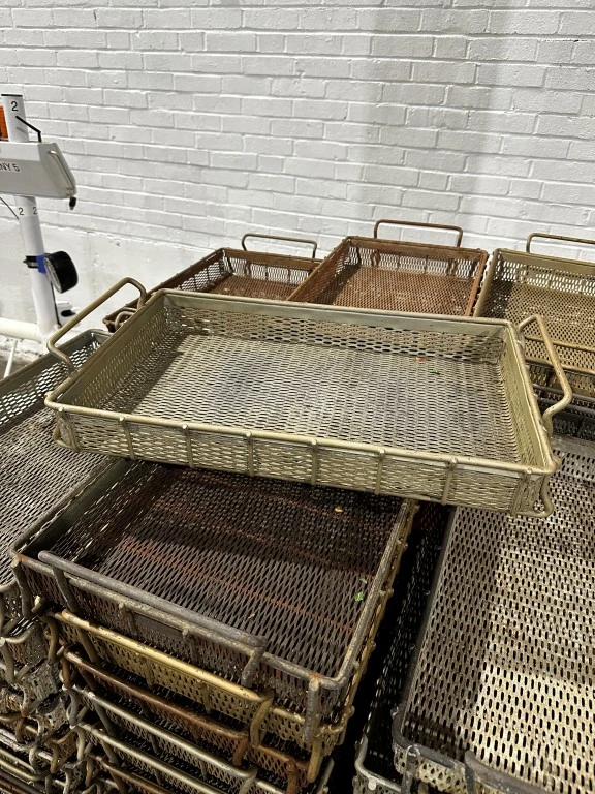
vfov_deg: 71.6
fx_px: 550
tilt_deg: -33.4
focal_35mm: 24
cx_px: 298
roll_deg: -1.4
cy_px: 397
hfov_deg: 56.8
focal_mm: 6.86
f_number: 1.78
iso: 250
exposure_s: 1/60
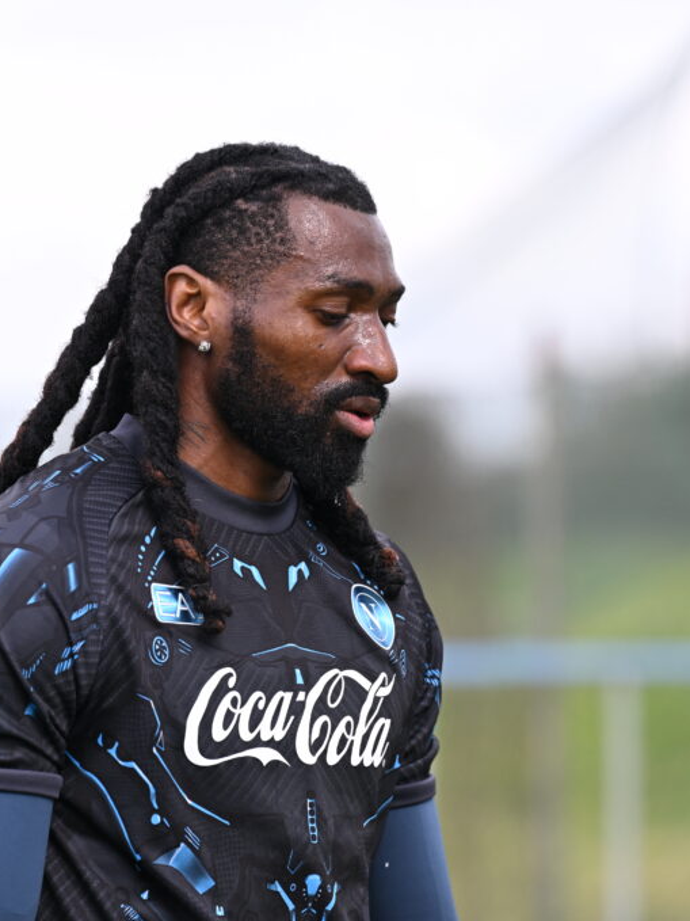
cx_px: 217
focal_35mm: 290
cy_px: 462
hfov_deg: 5.1
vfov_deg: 6.8
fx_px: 7710
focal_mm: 200
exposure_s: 1/1250
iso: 400
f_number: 4
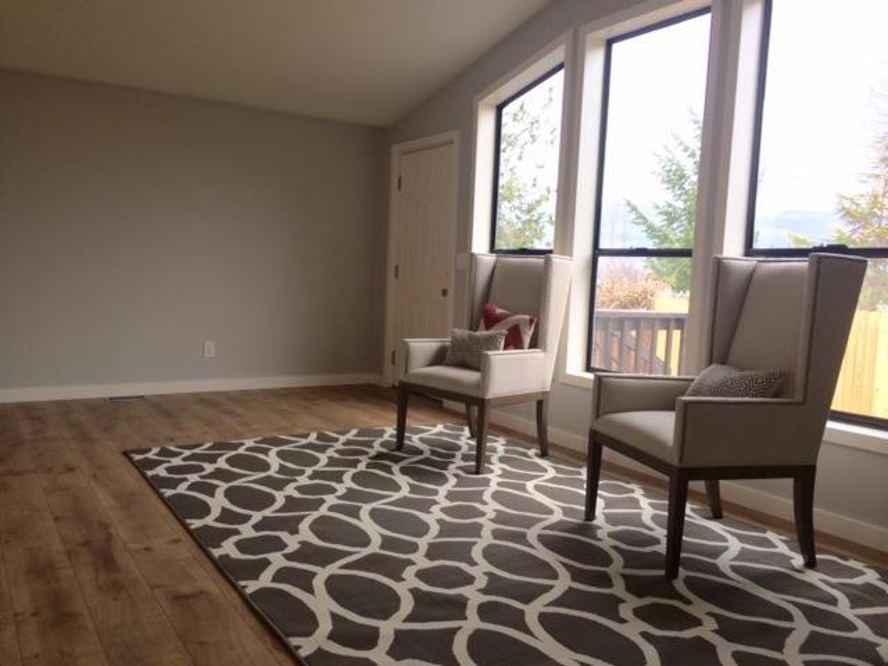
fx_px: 744
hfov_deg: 61.7
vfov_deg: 48.2
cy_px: 333
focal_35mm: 29
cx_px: 444
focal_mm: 4.15
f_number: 2.2
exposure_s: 1/60
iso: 32
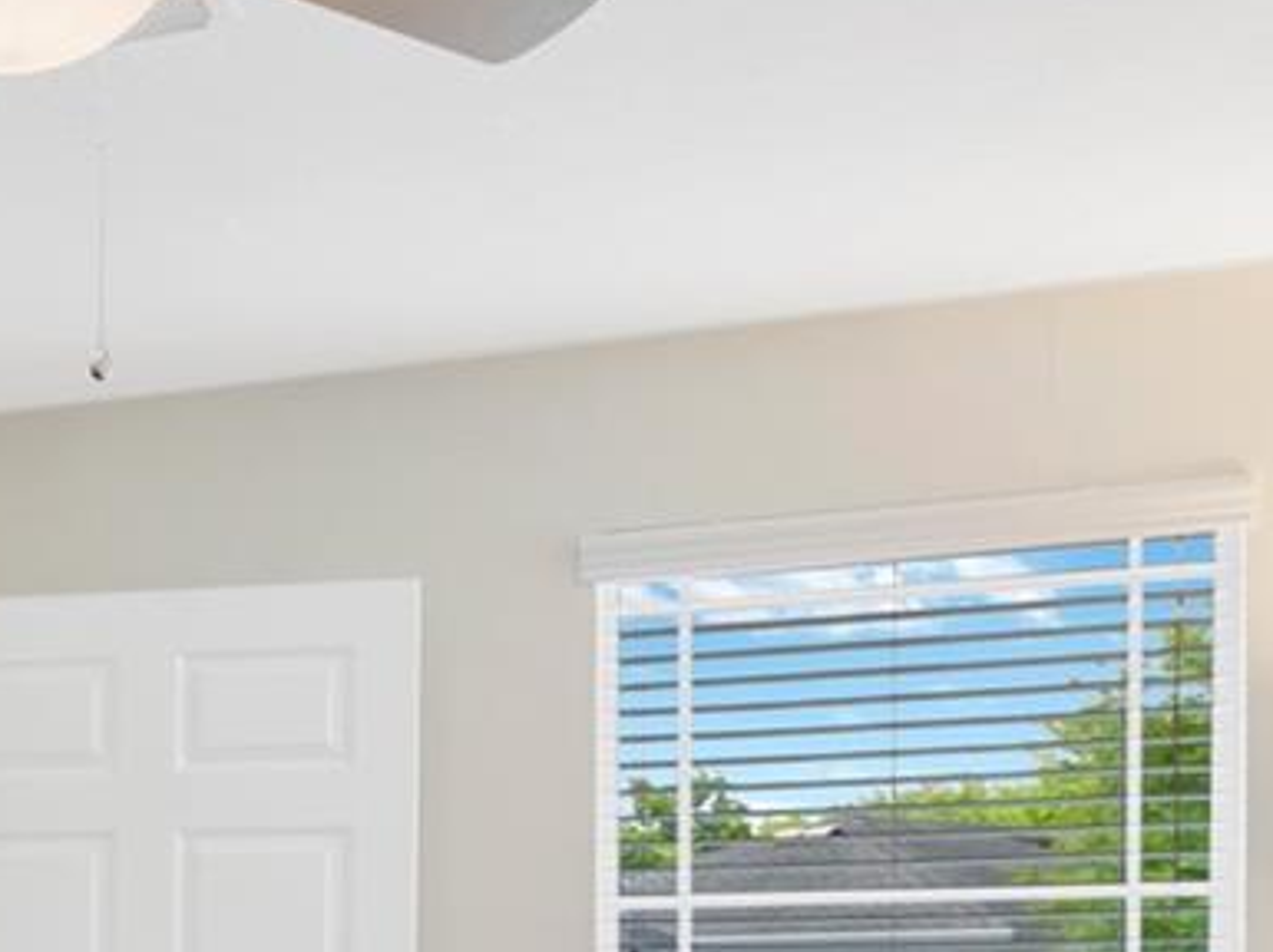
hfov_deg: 23.9
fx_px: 2498
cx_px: -522
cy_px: 1030
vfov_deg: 20.6
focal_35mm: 68
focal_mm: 17
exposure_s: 1/13
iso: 400
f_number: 5.6
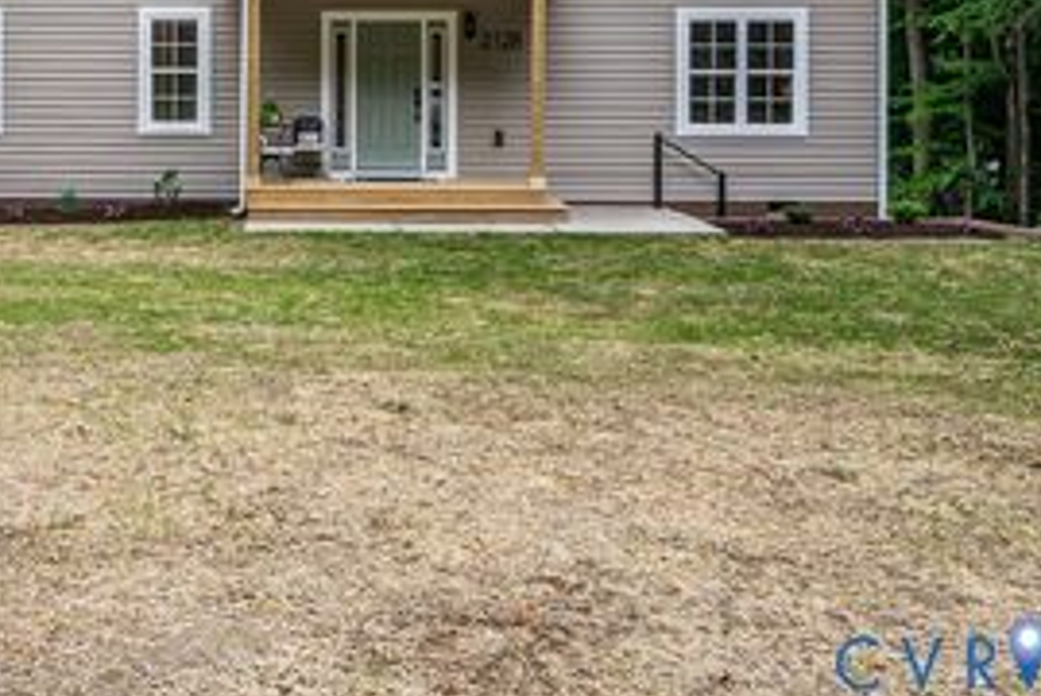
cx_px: 255
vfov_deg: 25.3
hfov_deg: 37.2
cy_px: 70
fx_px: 1505
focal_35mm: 52
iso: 800
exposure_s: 1/80
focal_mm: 28
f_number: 8
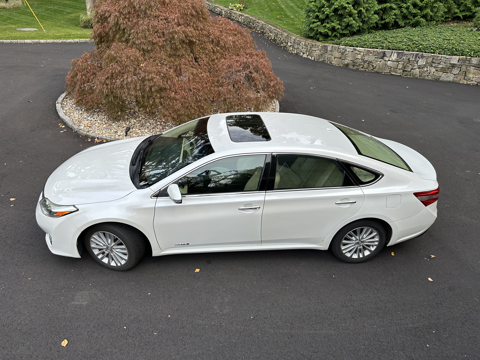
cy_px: 180
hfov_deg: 71.6
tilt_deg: -29.7
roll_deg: -4.4
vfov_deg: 56.8
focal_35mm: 24
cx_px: 240
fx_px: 333
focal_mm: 6.86
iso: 64
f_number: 1.78
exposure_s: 1/192
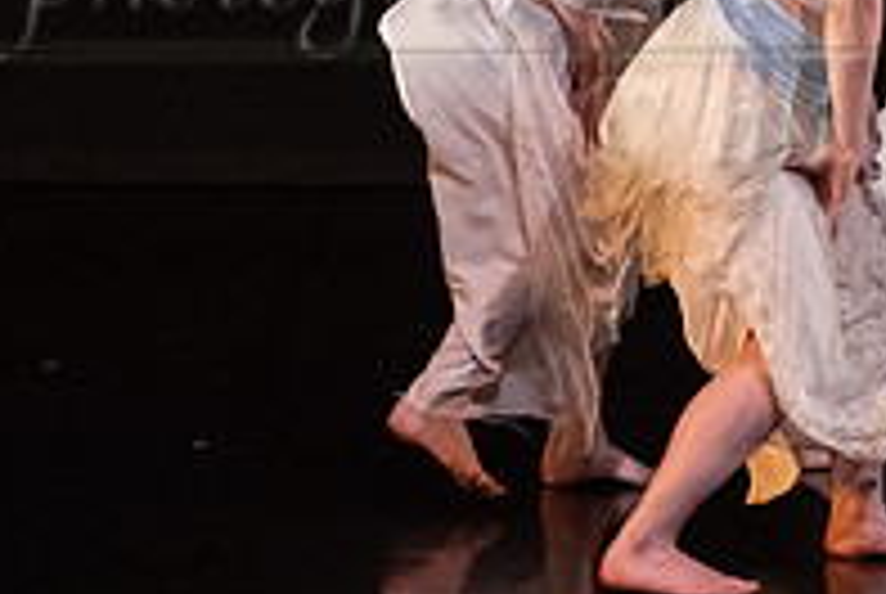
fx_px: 5965
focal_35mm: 242
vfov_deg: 5.7
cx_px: 1194
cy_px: 2
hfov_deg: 8.4
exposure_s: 1/400
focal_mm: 75
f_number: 4
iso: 4000
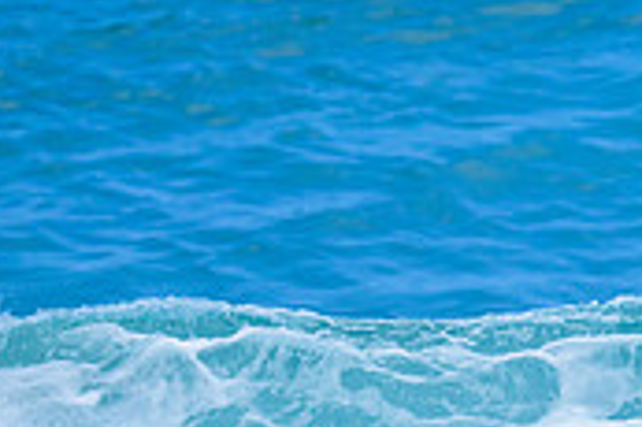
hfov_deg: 0.6
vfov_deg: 0.4
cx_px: 790
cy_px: 414
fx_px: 65777
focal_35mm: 3692
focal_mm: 800
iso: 560
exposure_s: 1/3200
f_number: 6.3
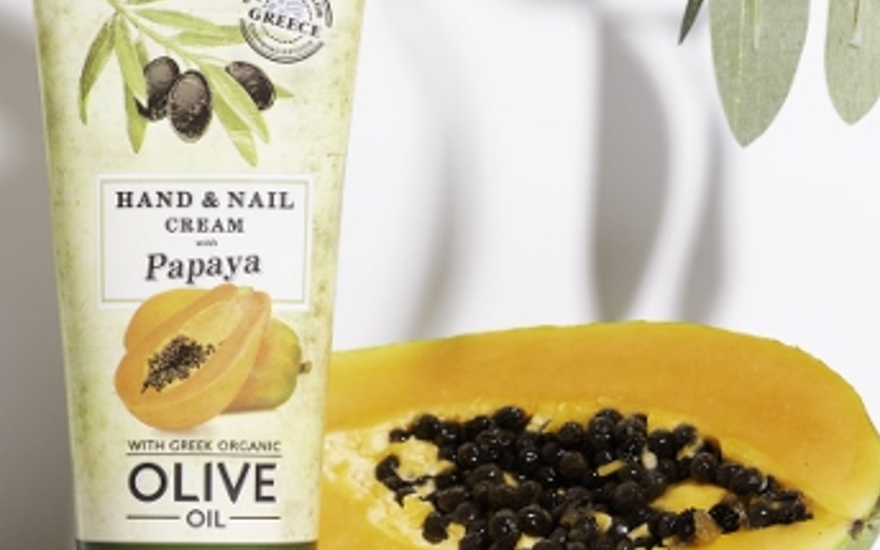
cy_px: 97
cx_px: 177
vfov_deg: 4.5
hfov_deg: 7.3
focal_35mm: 289
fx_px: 6931
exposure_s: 1/640
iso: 100
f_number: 8
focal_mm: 122
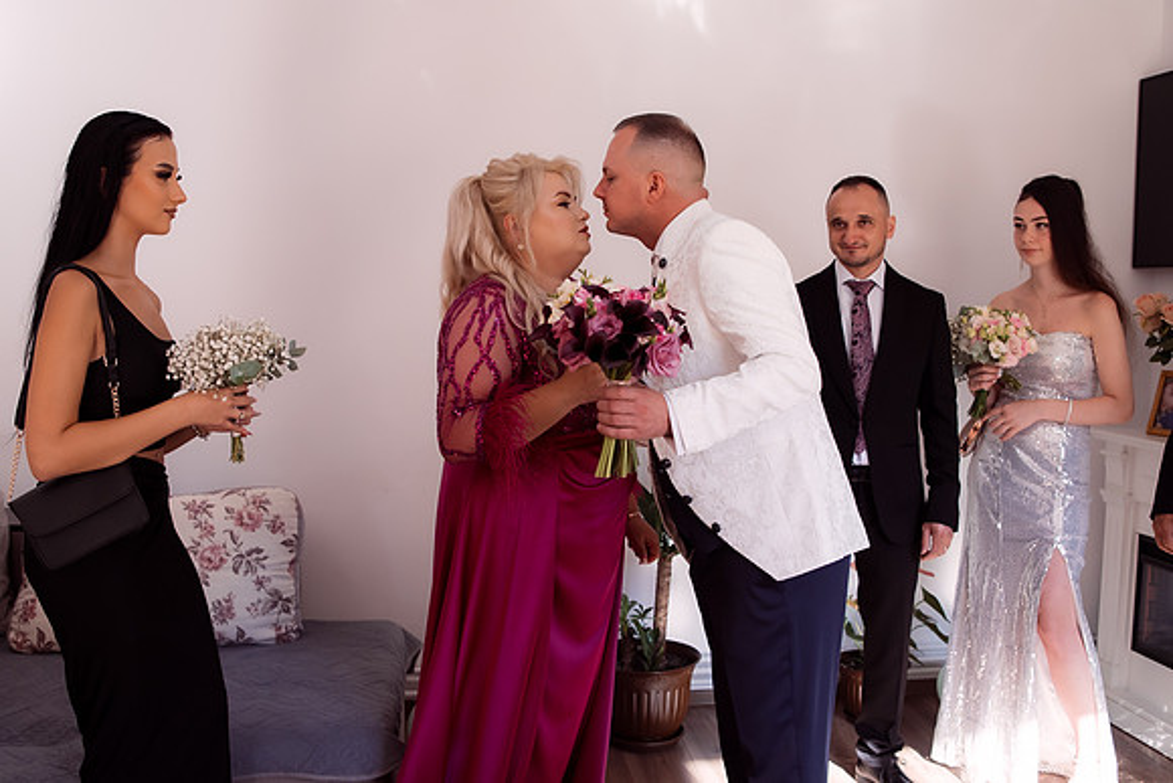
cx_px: 586
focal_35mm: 34
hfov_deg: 55.8
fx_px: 1108
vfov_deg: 38.9
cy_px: 392
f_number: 3.2
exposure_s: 1/320
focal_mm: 23
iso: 800
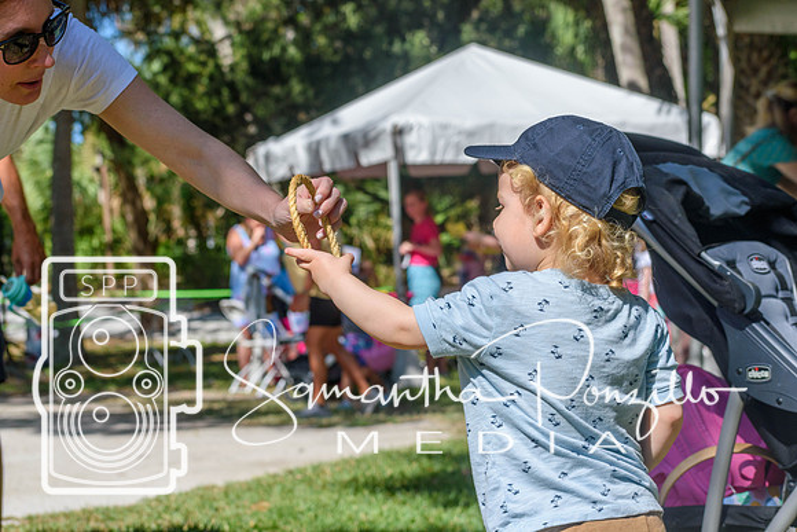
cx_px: 398
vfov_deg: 11.7
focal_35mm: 117
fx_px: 2591
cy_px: 266
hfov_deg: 17.5
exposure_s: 1/1000
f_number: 8
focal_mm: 78
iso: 200
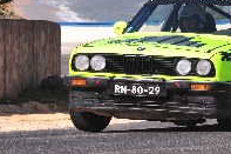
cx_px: 181
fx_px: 2309
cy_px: 31
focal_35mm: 360
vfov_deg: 3.8
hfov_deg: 5.7
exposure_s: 1/800
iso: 250
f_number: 6.3
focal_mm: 105
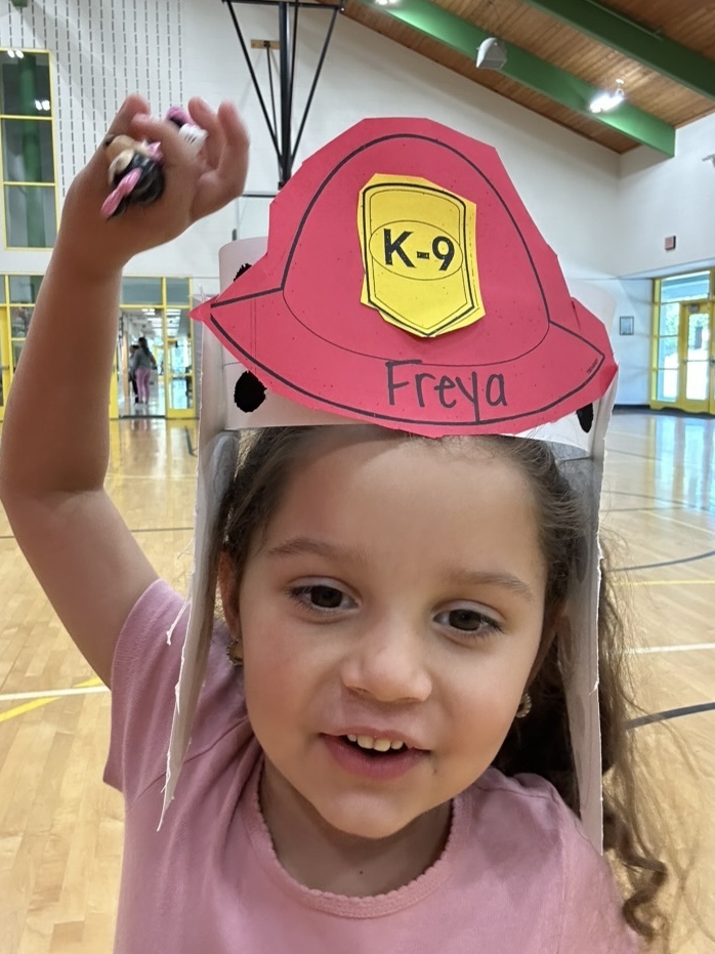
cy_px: 465
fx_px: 909
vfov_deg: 55.4
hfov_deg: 42.9
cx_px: 366
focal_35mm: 33
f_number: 1.9
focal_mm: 2.69
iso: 160
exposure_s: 1/60
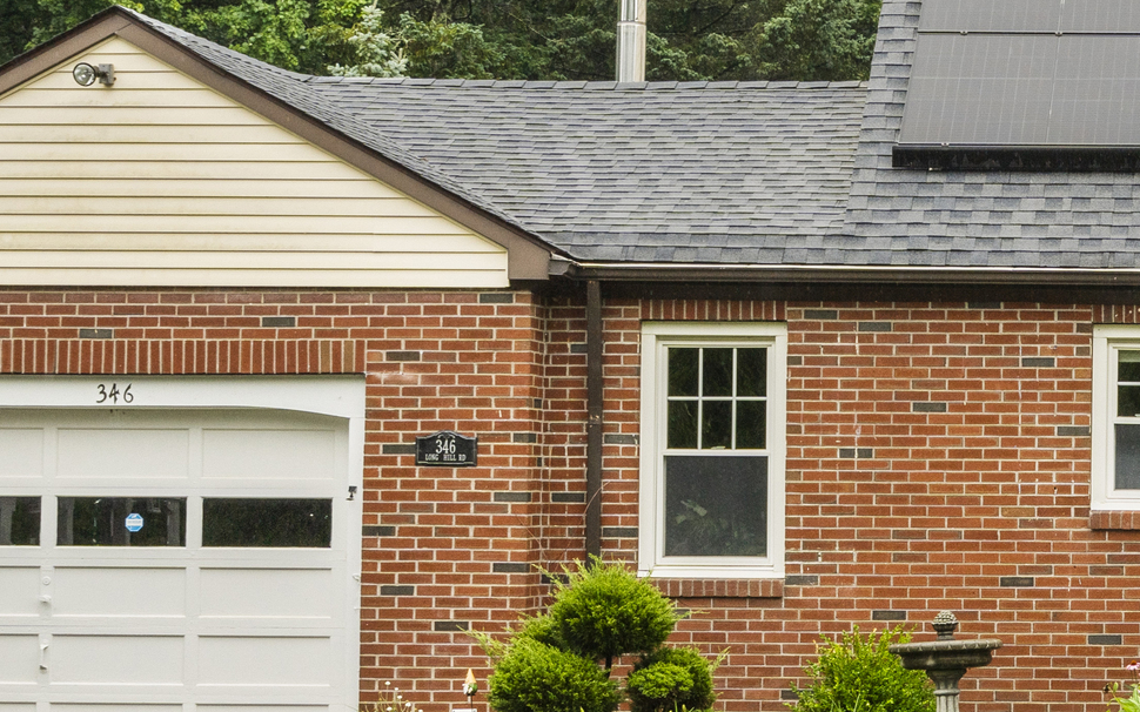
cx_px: 1299
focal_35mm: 113
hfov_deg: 17.7
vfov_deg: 11.6
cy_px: 275
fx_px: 3510
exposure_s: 1/13
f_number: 9
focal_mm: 35
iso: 200
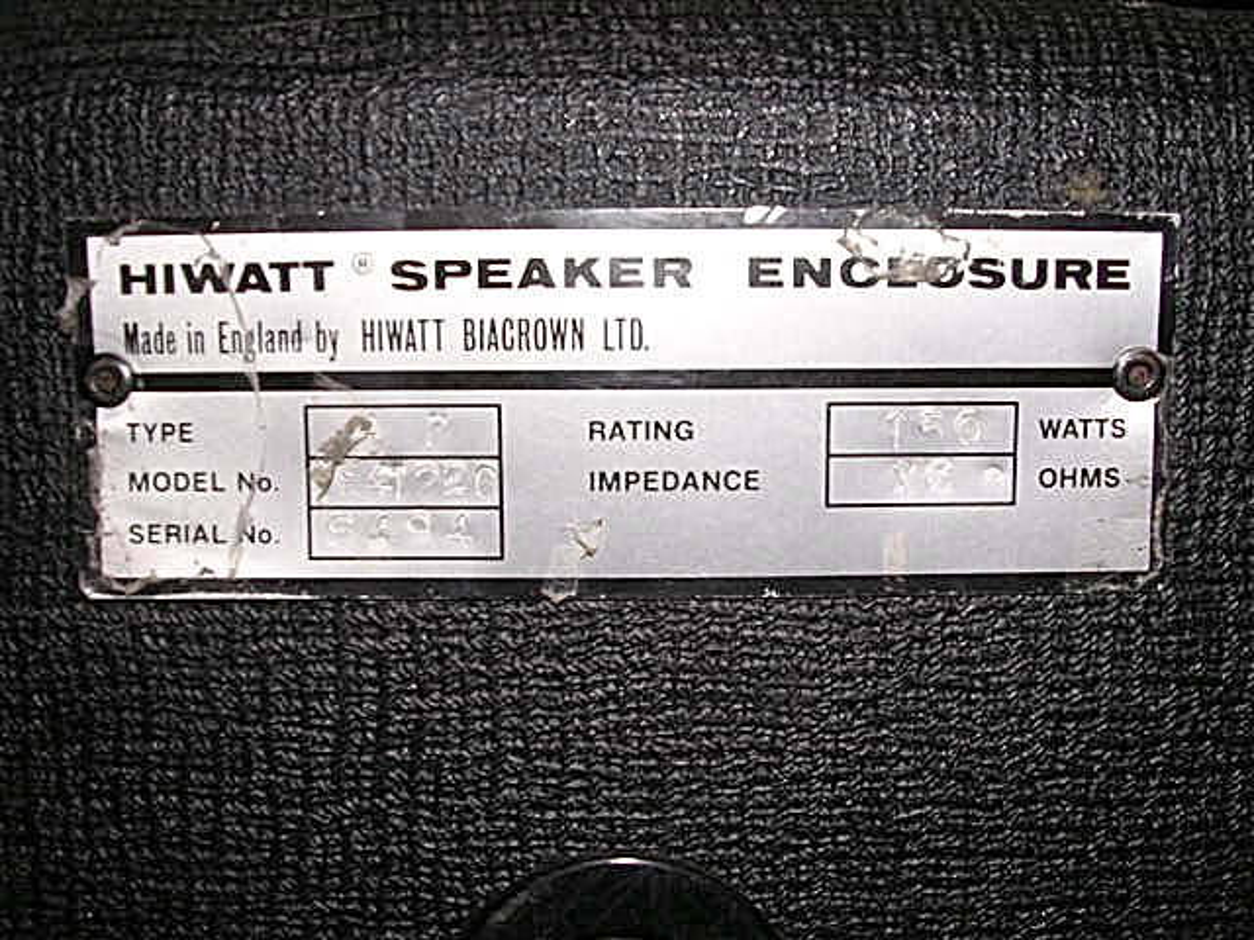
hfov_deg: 49.0
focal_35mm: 38
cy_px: 470
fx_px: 1377
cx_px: 627
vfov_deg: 37.7
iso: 100
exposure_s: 1/60.1
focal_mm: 5.8
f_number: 5.6
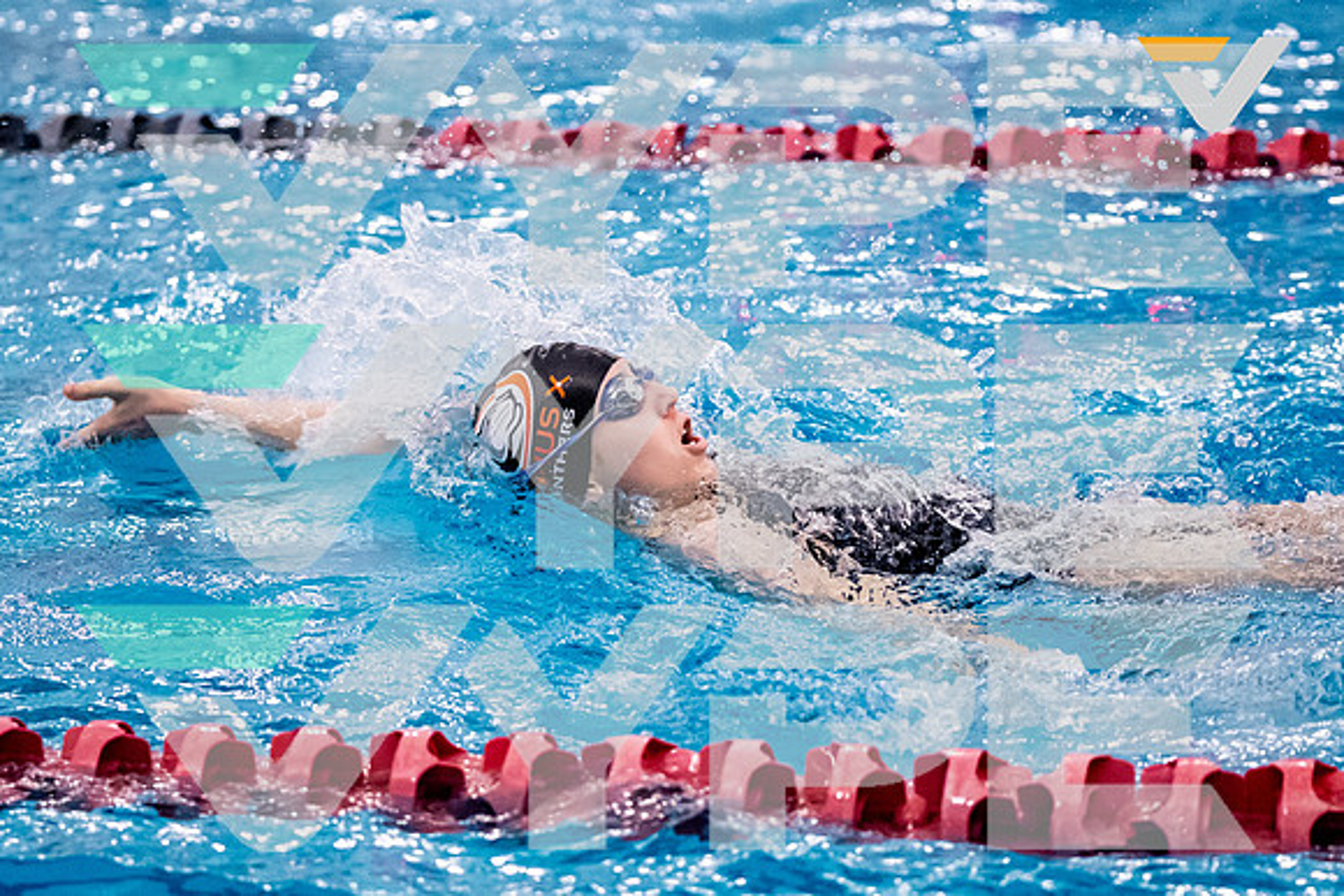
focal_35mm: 139
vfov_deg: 9.9
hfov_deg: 14.8
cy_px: 433
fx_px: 5174
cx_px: 694
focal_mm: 93
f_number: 2.8
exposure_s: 1/1250
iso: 6400
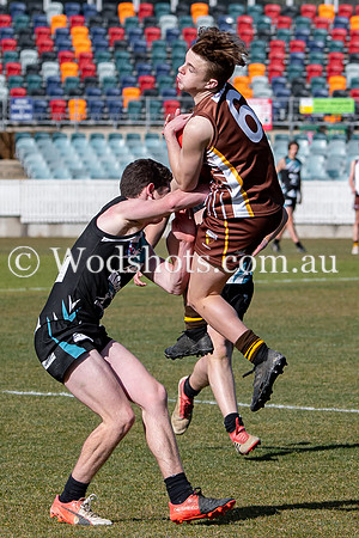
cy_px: 180
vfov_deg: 4.7
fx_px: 6492
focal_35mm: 434
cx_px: 245
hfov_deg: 3.2
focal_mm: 98
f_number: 4
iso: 140
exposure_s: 1/2000
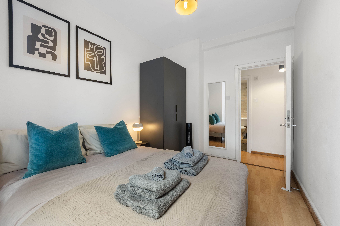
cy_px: 113
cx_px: 170
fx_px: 132
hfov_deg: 104.3
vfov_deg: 81.2
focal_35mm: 14
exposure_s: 1/60
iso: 100
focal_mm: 14
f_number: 11
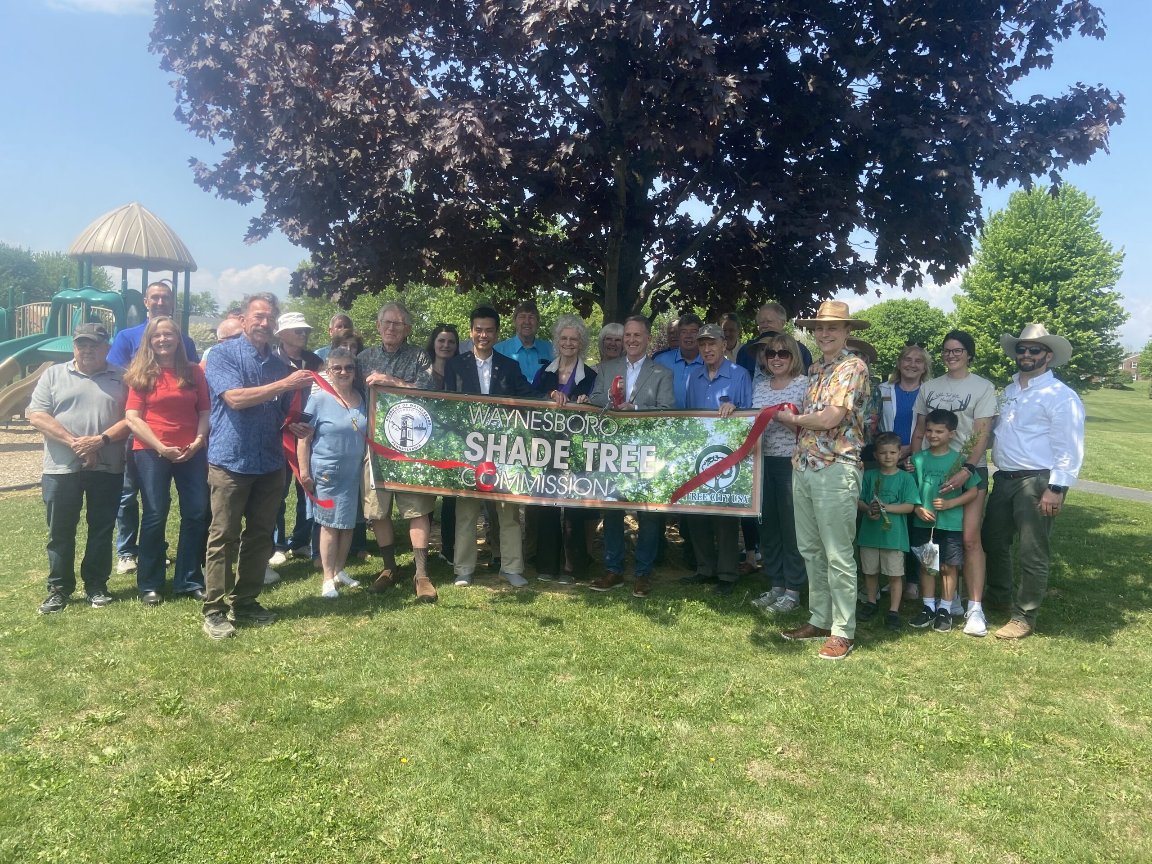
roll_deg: -3.5
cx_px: 576
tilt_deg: -0.3
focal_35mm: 26
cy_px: 432
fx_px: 865
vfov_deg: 53.1
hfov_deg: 67.3
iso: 32
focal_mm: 4.25
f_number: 1.8
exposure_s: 1/1272
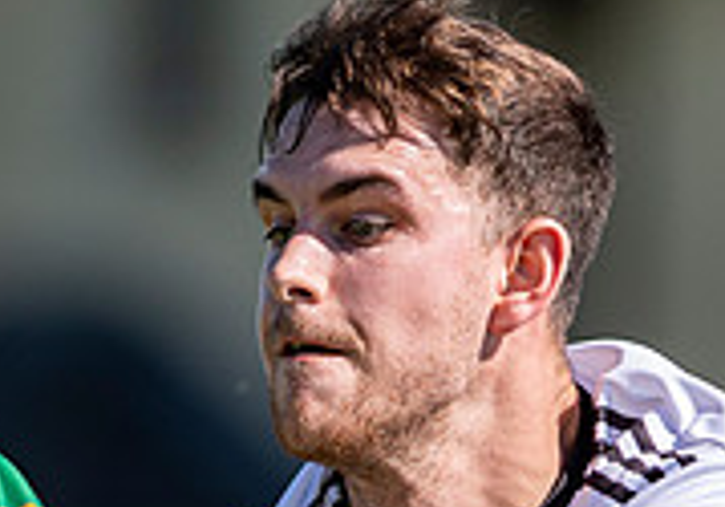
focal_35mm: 1815
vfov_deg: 0.8
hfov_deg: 1.1
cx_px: -186
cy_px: 709
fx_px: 37092
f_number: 2.8
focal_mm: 300
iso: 100
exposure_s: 1/2000
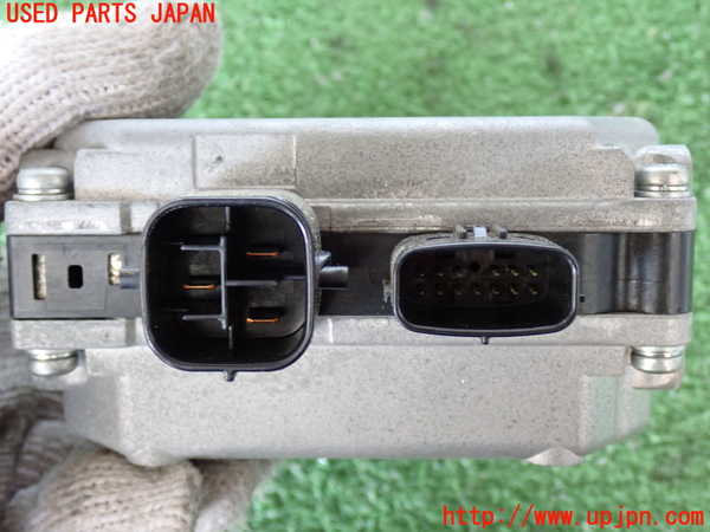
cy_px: 266
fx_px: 964
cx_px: 355
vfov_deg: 30.9
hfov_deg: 40.4
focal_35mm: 47
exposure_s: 1/40
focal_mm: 8.4
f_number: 3.1
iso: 800
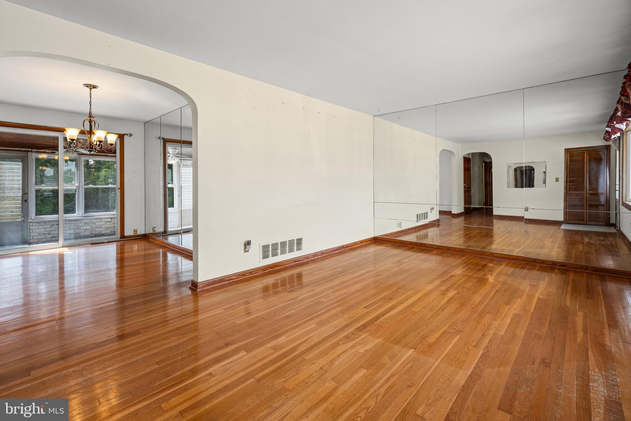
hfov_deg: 96.7
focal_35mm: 16
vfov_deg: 73.8
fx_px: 280
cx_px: 316
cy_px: 210
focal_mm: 16
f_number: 8
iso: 640
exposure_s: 1/20
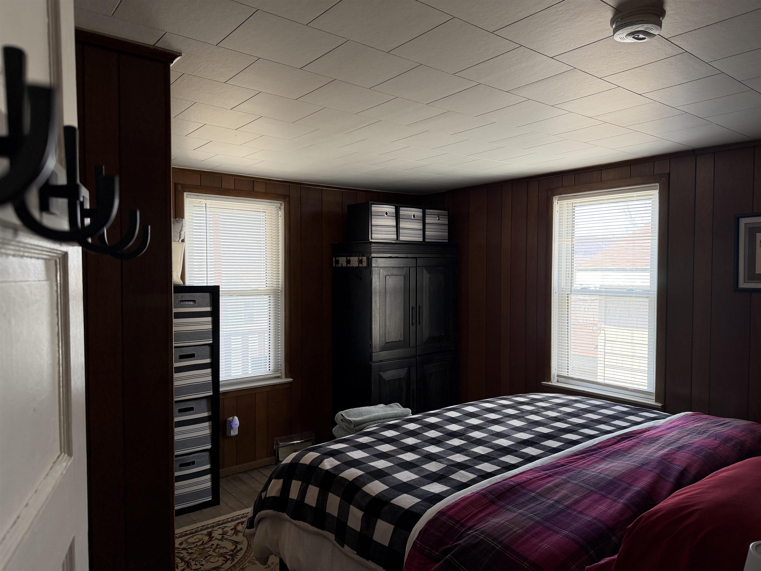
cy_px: 286
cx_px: 380
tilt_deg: -1.4
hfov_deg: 71.6
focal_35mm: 24
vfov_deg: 56.8
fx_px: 528
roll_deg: -0.2
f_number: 1.78
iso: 160
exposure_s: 1/123
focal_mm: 6.76
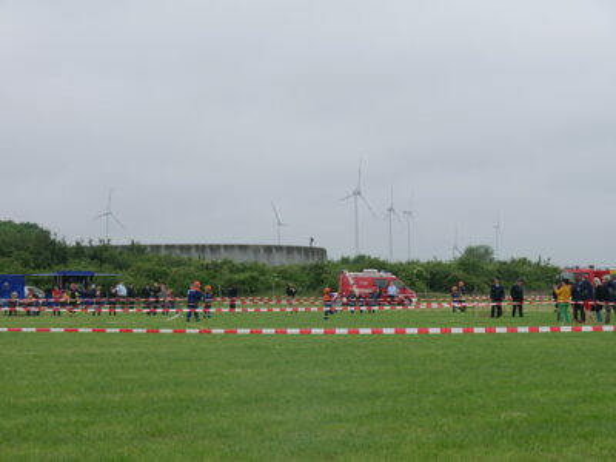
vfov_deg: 23.7
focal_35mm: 62
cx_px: 308
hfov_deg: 31.2
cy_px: 231
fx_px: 1103
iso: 200
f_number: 7.1
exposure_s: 1/250
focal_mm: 31
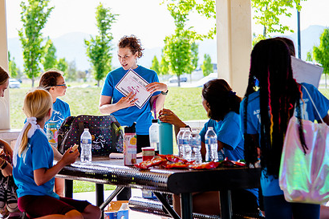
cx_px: 115
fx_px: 1060
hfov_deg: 17.6
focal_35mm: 116
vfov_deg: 11.8
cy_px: 85
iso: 200
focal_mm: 82
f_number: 4
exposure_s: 1/320
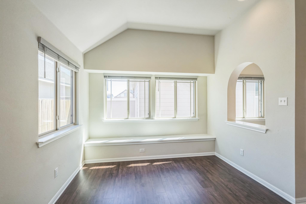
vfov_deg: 73.7
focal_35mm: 16
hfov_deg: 96.7
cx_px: 153
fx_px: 136
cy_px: 102
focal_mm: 16
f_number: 18
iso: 1250
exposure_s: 1/50
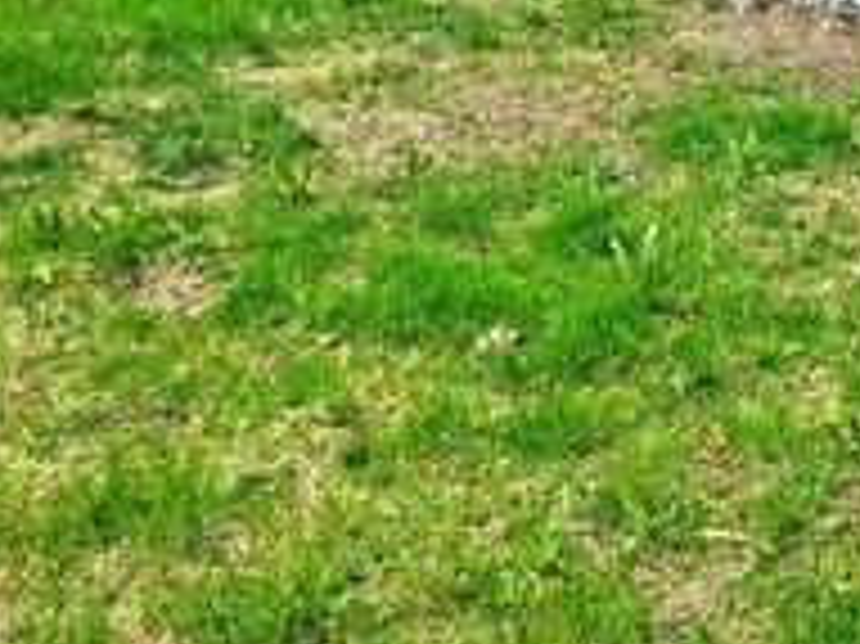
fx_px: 1912
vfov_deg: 17.7
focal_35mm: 77
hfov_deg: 24.6
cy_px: -221
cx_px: 779
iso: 80
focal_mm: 6.3
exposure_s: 1/3333
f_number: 1.7
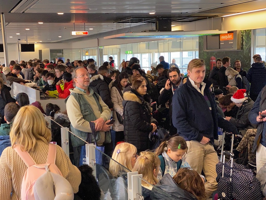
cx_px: 114
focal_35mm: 64
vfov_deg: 22.9
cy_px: 121
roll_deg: +1.7
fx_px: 492
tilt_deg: -8.4
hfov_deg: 30.2
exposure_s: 1/50
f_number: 2
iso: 250
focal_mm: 6
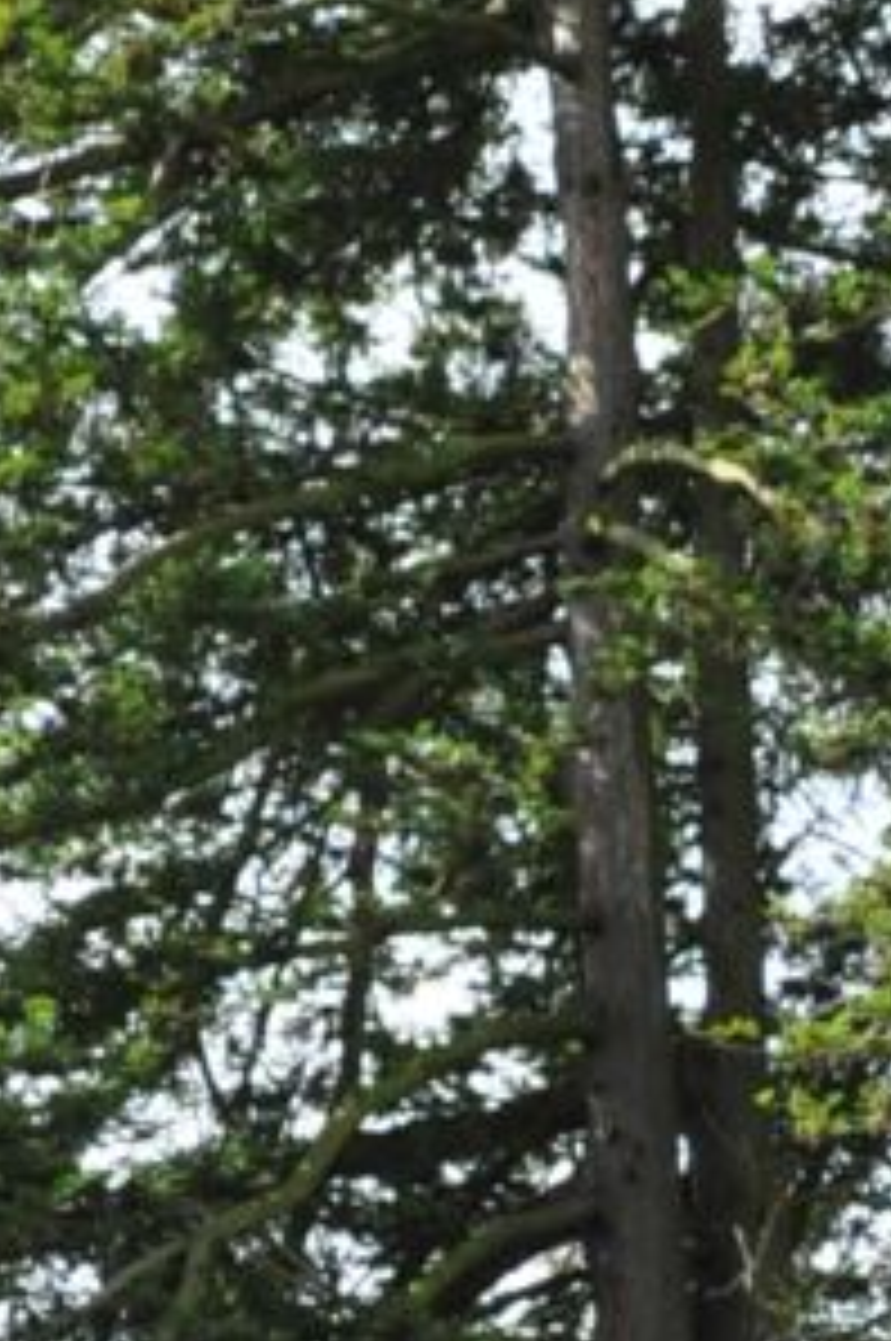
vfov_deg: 7.8
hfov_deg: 5.3
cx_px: 637
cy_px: 2315
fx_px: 9563
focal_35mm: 257
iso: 200
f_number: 9
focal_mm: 24
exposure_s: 1/320
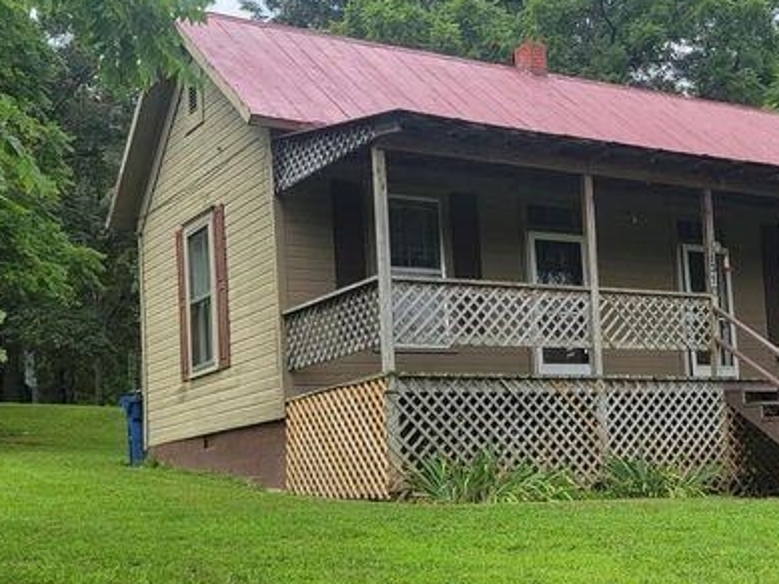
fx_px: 1283
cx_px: 604
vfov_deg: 25.5
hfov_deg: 33.0
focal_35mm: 57
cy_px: 388
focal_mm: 5.4
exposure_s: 1/1061
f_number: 1.8
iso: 40
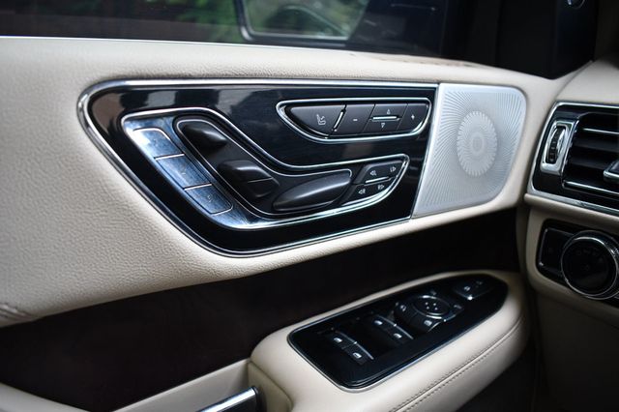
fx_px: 464
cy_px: 206
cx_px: 310
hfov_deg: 67.4
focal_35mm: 27
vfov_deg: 47.9
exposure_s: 1/125
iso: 900
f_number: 3.5
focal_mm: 18
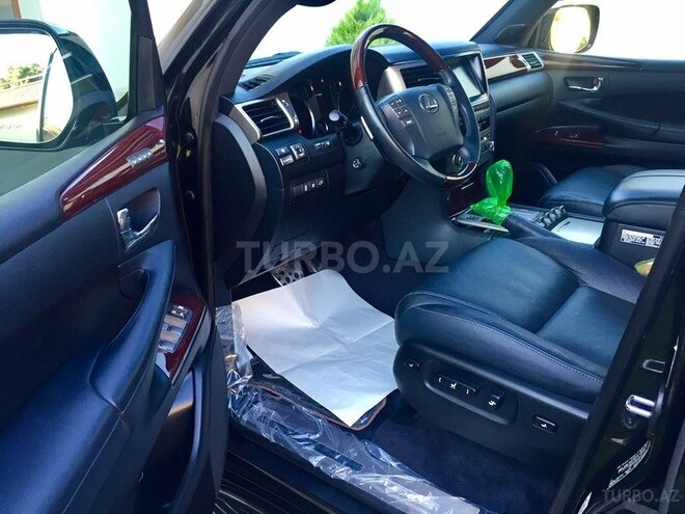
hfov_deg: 61.7
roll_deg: +1.8
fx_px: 574
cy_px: 257
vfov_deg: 48.2
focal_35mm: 29
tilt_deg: -22.6
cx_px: 342
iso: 50
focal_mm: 4.15
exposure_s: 1/33
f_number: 2.2
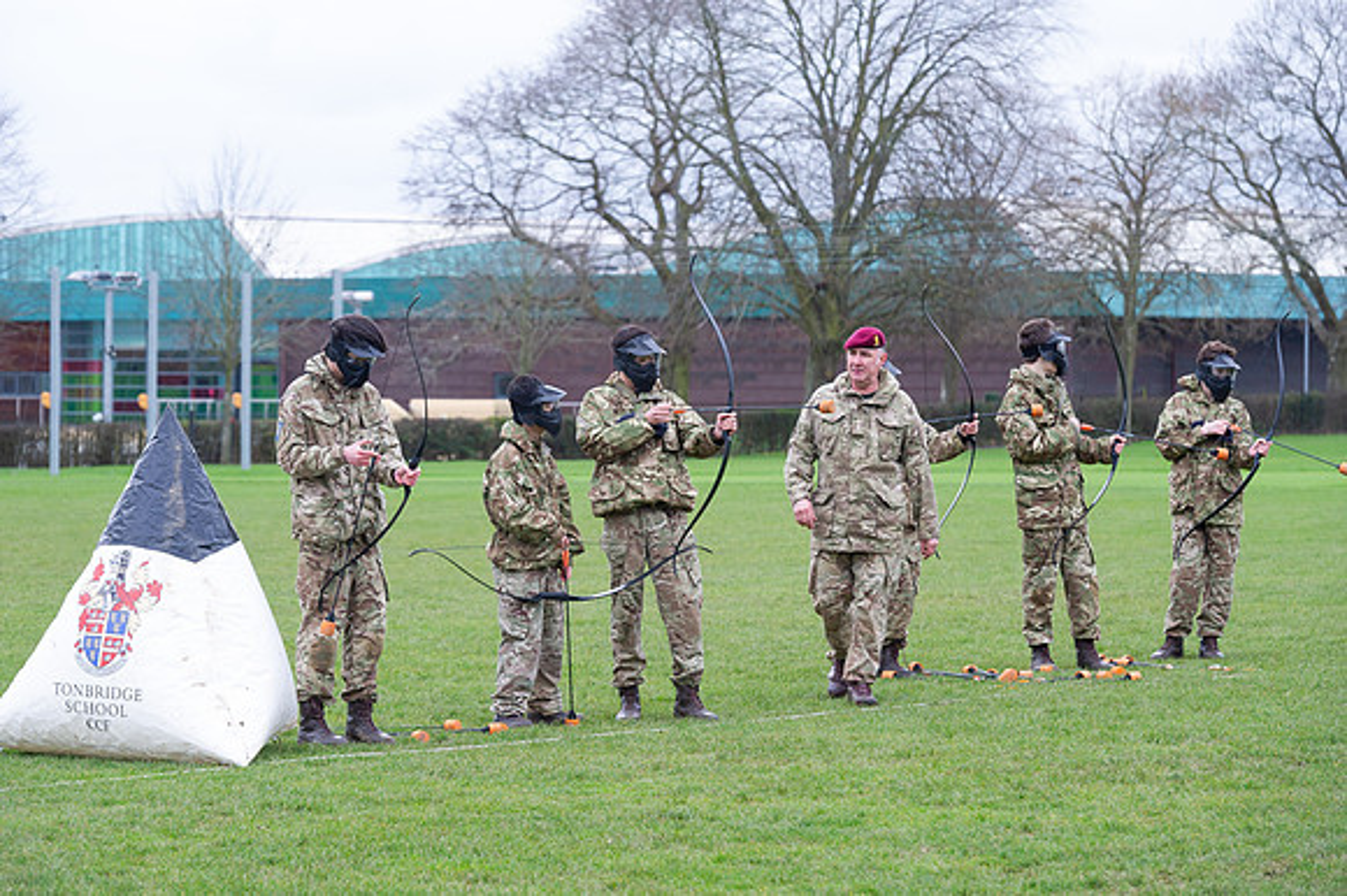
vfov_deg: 8.5
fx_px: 6058
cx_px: 656
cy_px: 449
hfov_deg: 12.7
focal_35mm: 162
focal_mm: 155
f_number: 6.3
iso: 720
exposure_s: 1/250
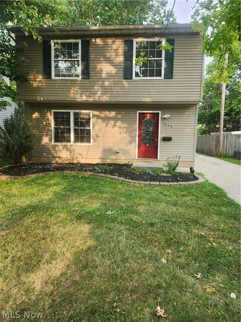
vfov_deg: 73.9
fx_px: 214
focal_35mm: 23
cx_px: 120
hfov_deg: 58.9
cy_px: 161
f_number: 1.8
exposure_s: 1/265
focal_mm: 5.54
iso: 25
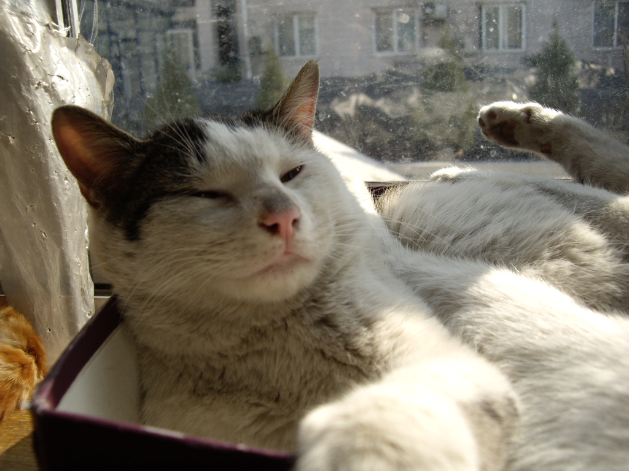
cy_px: 236
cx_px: 314
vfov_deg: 37.7
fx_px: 690
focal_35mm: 38
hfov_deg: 49.0
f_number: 2.8
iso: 64
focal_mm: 7.9
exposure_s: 1/320
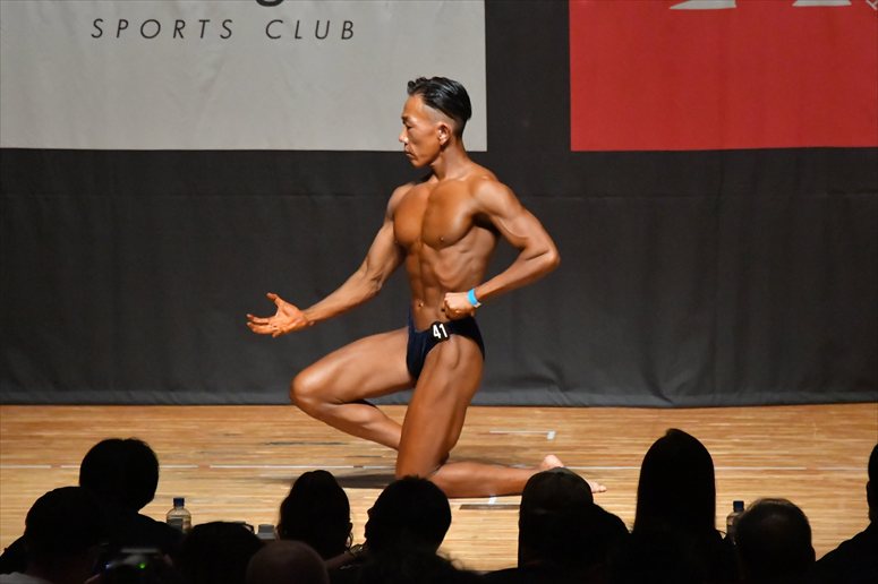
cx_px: 439
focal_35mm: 285
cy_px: 292
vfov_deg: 4.8
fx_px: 6948
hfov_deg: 7.2
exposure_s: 1/400
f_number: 5.6
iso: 12800
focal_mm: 190
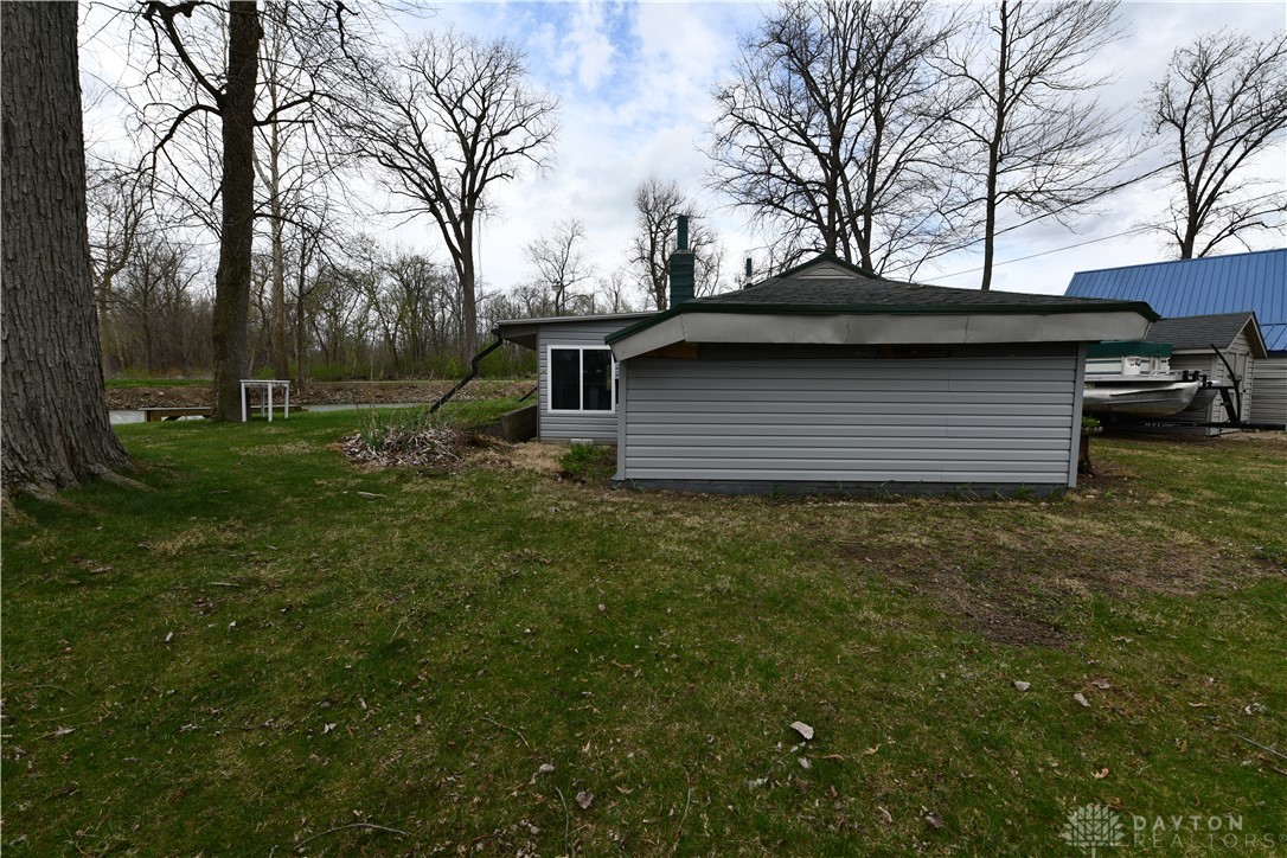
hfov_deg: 104.3
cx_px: 644
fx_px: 500
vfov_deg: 81.2
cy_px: 429
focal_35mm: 14
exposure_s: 1/250
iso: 100
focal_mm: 14
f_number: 8
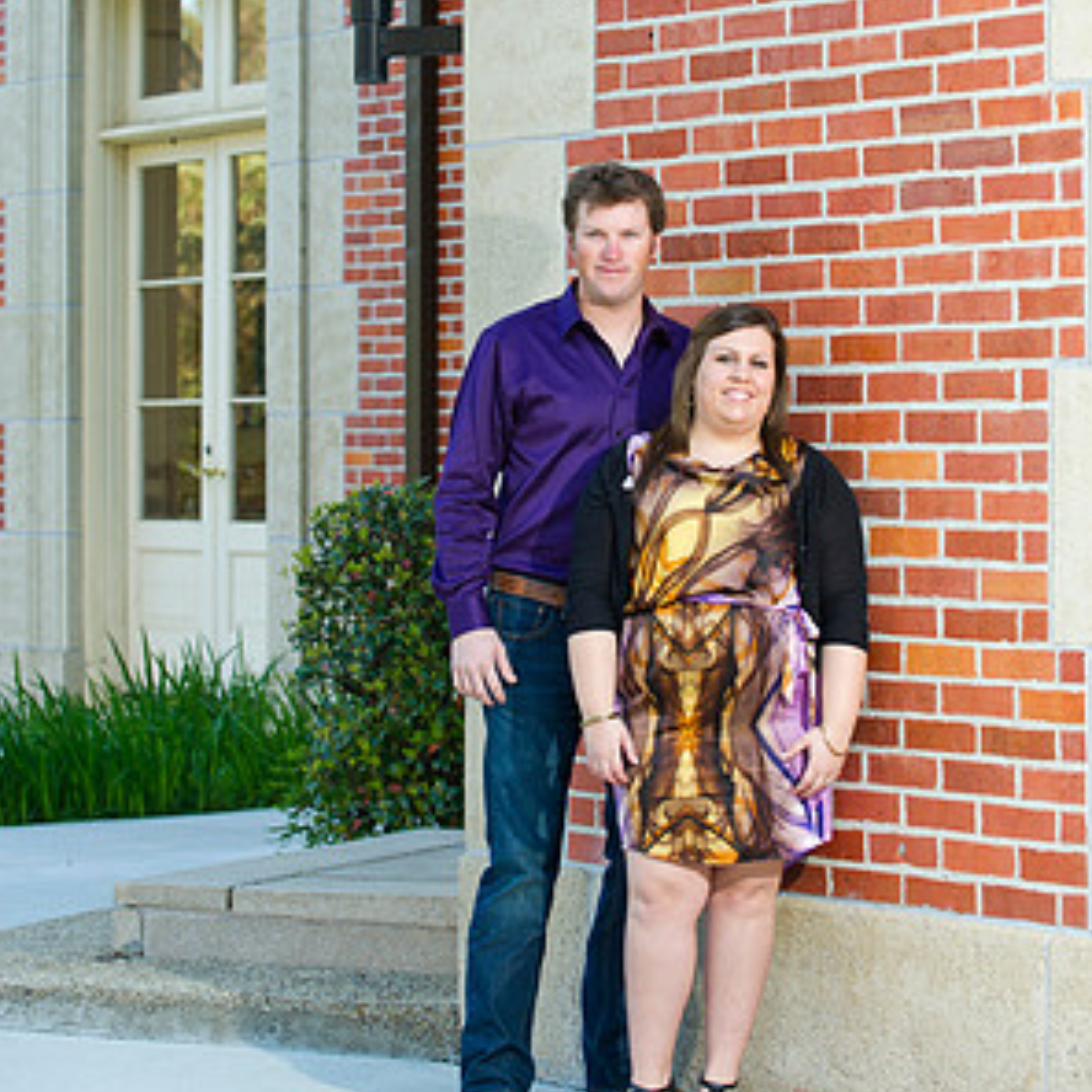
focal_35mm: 116
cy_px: 428
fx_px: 4140
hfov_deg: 15.0
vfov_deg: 15.0
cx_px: 548
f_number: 4
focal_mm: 90
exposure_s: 1/100
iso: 400
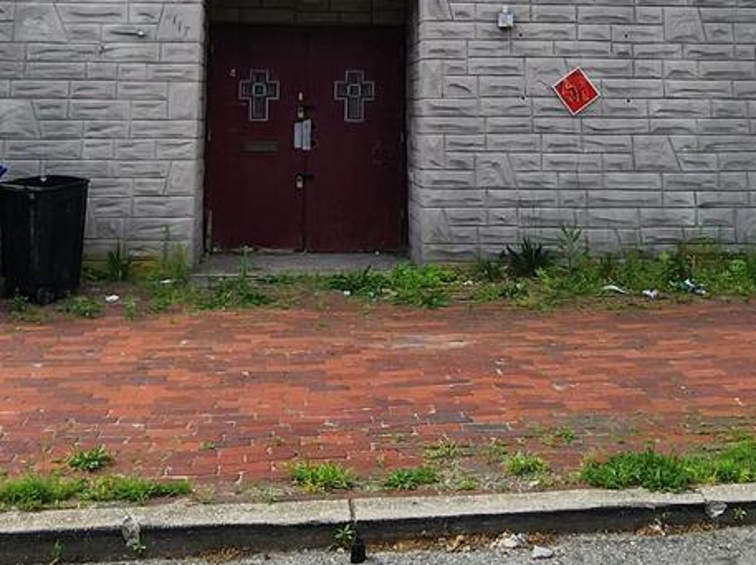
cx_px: 318
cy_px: -73
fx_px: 895
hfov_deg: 45.6
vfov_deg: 30.9
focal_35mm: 41
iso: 50
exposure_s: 1/2302
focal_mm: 2.2
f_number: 2.2
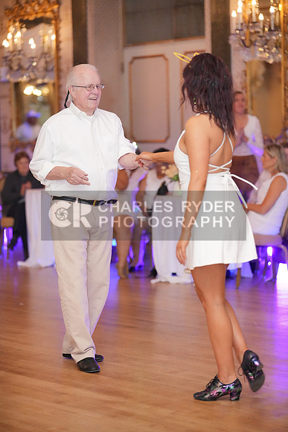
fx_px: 1007
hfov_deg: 16.3
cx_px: 144
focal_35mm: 84
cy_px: 216
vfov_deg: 24.2
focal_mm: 84
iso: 6400
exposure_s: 1/250
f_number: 2
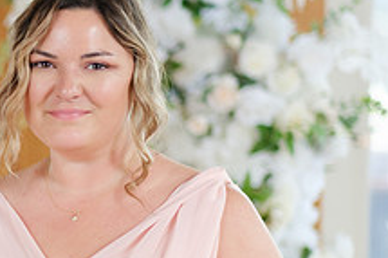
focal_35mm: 227
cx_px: -45
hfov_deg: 9.0
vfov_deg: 6.0
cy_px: 239
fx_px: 2445
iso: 125
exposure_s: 1/250
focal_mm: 56
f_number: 1.4
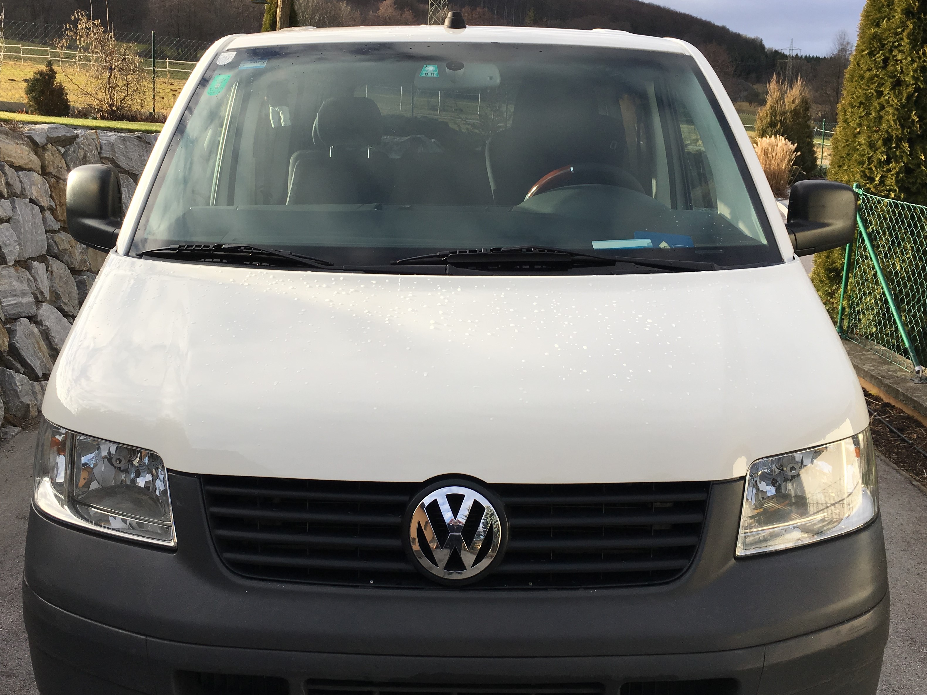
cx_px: 464
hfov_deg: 61.7
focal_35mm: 29
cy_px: 348
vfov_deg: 48.2
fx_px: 777
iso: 25
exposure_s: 1/651
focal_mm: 4.15
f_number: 2.2
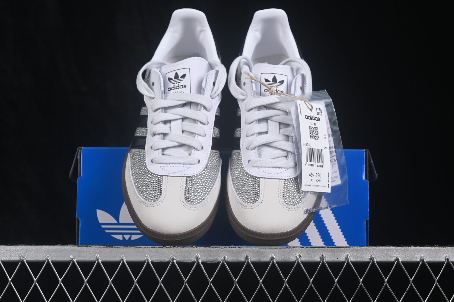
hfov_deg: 27.0
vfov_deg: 18.2
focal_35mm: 75
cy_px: 151
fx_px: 946
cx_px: 227
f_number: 8
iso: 160
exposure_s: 1/80
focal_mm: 50
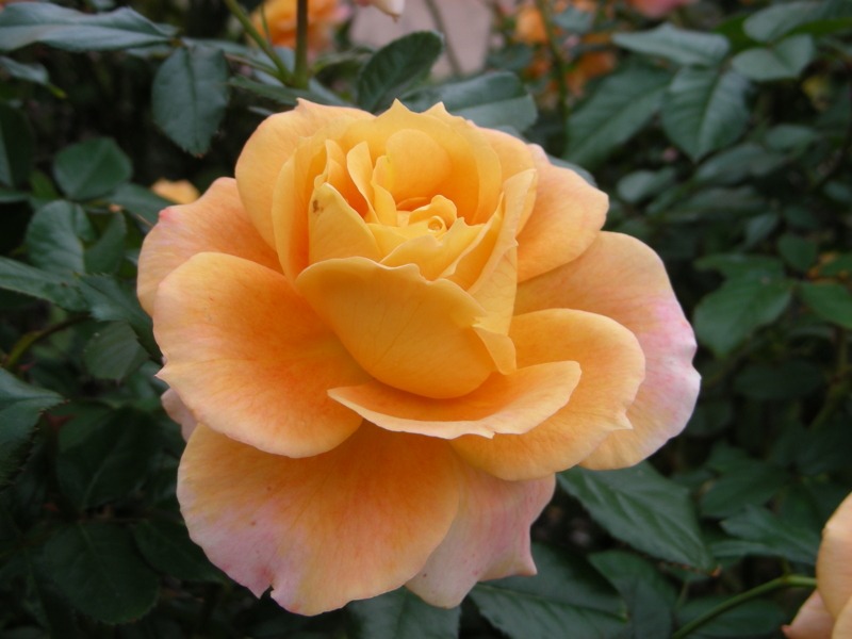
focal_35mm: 53
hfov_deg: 36.2
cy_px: 320
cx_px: 426
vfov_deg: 27.5
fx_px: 1304
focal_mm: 8.8
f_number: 4
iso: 50
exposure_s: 1/167
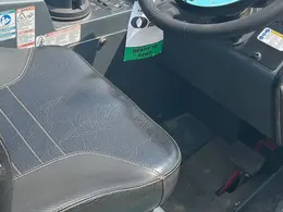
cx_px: 82
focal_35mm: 55
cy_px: 71
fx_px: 450
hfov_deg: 34.4
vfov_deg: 26.4
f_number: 1.6
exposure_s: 1/2062
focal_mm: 5.1
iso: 50
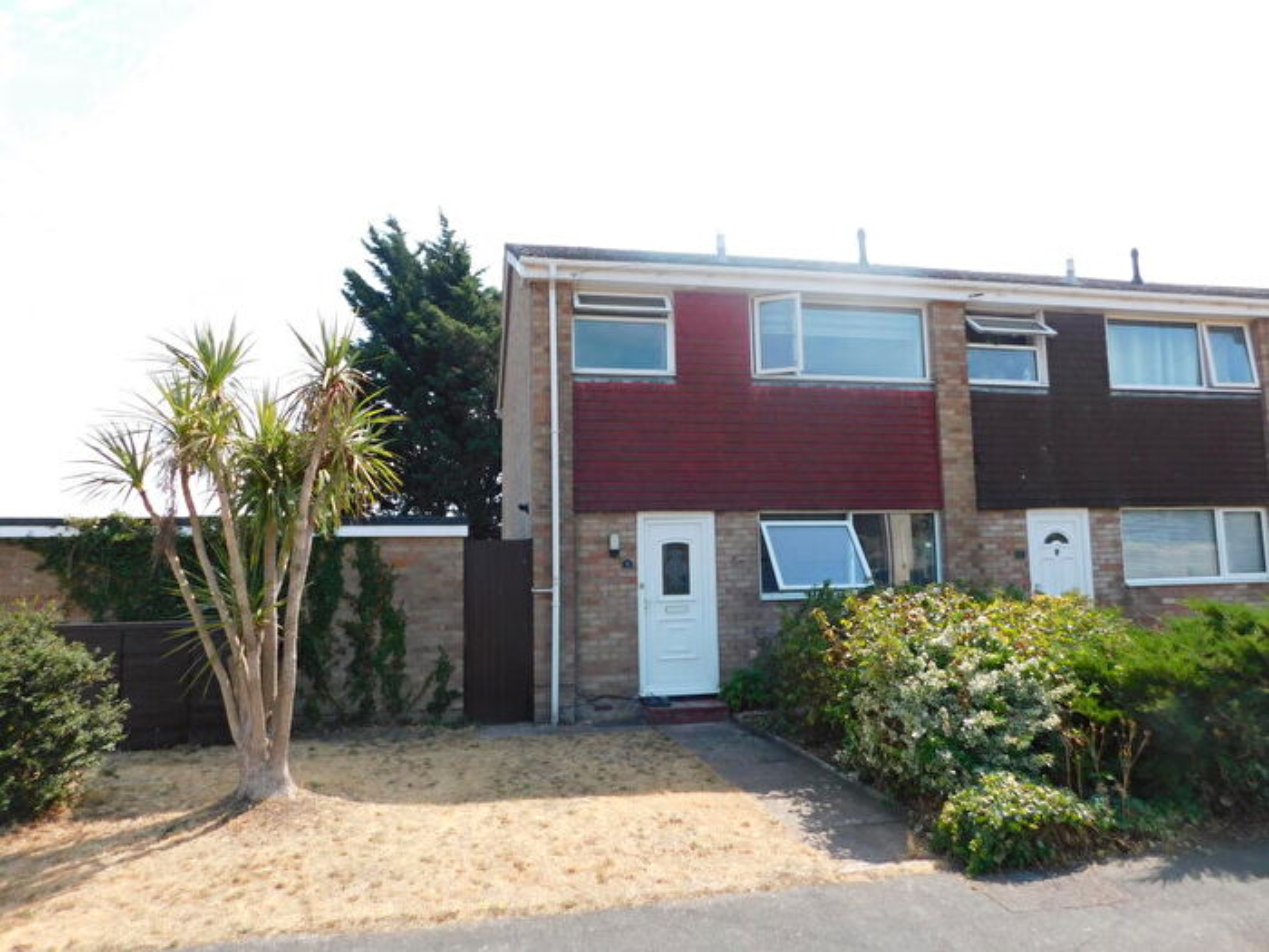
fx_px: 843
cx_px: 634
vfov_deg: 58.9
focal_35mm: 23
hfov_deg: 73.9
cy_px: 476
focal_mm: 4
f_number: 3
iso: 125
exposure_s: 1/800
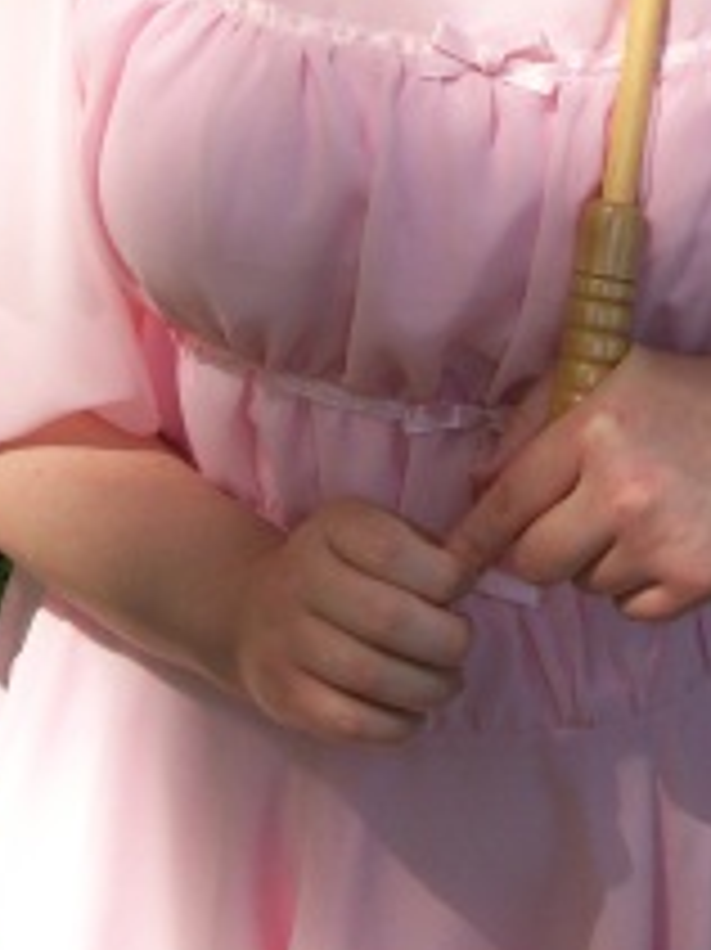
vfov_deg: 19.4
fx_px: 2495
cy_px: -369
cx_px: 508
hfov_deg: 16.2
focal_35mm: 91
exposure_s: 1/200
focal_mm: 5.7
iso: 80
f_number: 2.9
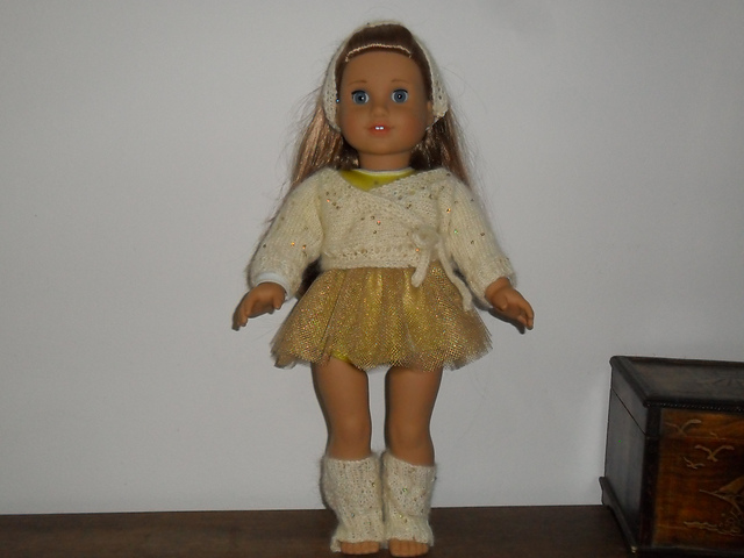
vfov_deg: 38.7
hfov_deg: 50.1
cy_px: 279
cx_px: 372
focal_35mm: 37
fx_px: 795
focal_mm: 6.6
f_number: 4
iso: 400
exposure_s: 1/45
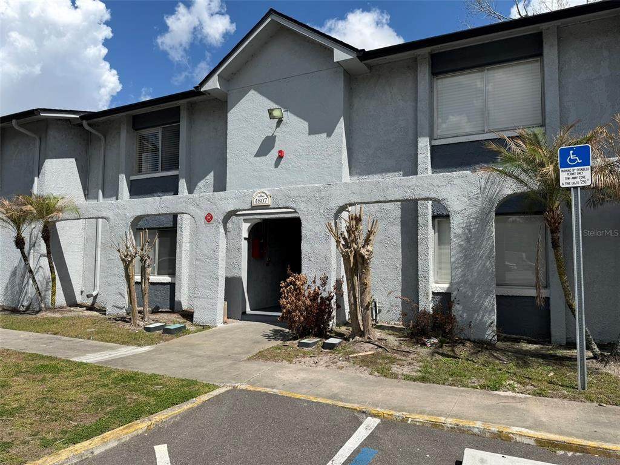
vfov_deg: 56.8
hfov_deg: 71.6
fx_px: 430
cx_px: 310
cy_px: 232
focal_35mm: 24
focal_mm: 6.76
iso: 80
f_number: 1.78
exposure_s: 1/6173
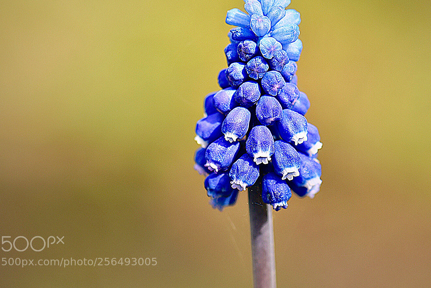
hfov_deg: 10.4
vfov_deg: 6.9
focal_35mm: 198
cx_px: 251
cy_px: 108
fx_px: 2366
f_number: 6.3
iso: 100
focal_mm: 105
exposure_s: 1/200
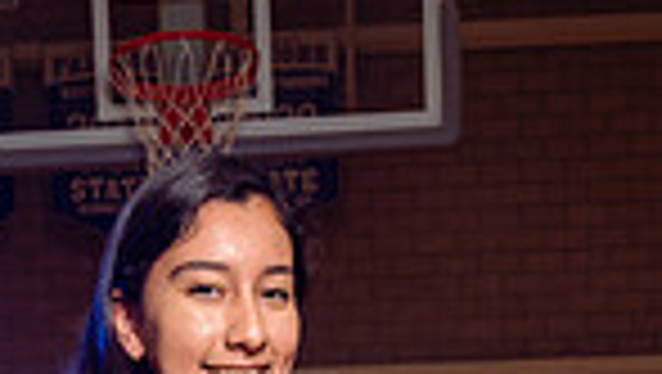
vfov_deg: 10.8
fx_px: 1687
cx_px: 185
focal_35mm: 96
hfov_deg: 22.0
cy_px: 892
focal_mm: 30
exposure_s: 1/250
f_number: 7.1
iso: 400
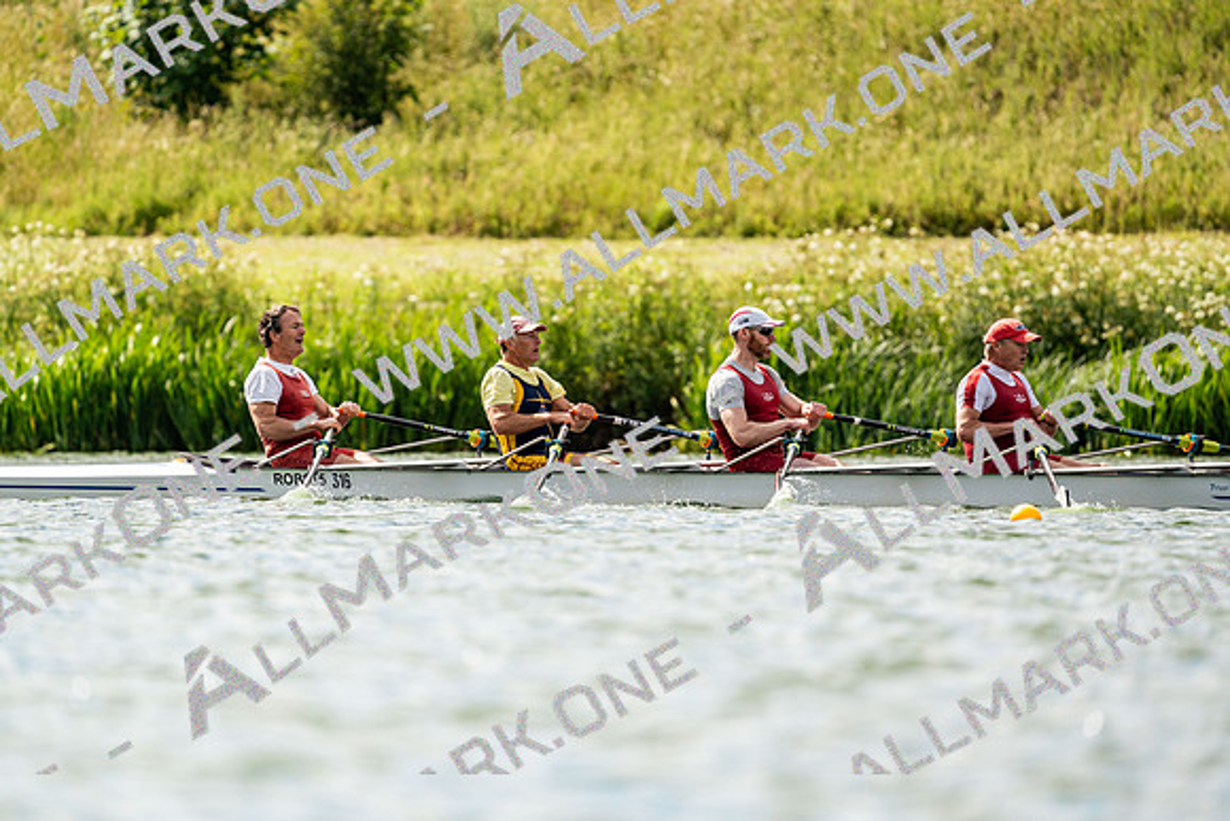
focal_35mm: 500
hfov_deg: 4.1
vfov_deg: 2.8
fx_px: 17087
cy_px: 410
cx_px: 615
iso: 320
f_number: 6.3
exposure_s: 1/2000
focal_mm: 500
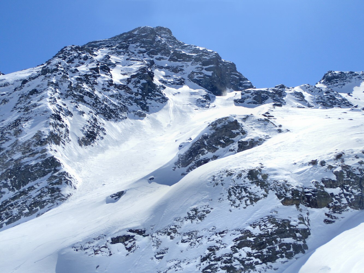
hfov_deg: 38.9
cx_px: 182
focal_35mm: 49
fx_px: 515
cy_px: 136
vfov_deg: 29.7
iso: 100
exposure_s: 1/160
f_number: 13
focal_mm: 8.99
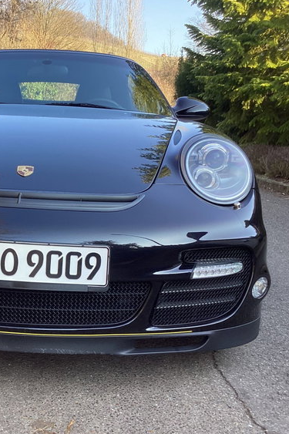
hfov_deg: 29.1
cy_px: 213
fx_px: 530
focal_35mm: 44
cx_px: 21
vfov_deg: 44.5
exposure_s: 1/120
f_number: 2.4
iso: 32
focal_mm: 3.3
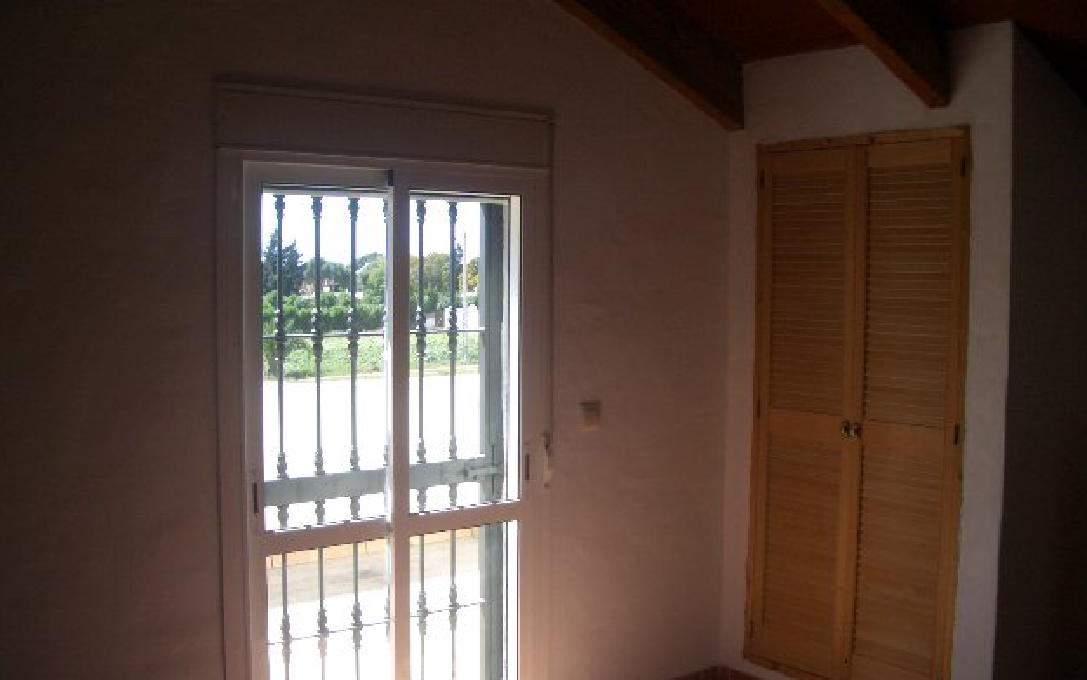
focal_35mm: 38
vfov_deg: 33.6
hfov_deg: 51.5
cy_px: 348
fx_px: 1126
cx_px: 536
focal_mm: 5.8
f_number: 2.6
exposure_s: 1/250
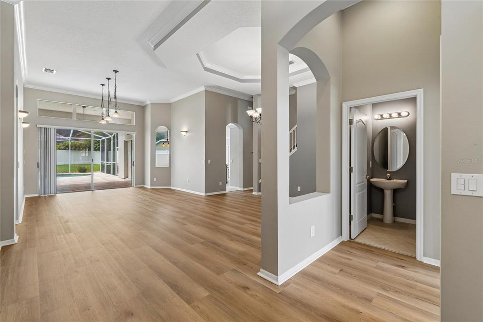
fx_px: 201
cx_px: 242
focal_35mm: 15
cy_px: 161
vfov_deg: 77.3
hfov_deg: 100.4
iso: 100
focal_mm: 10
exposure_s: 1/8
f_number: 7.1
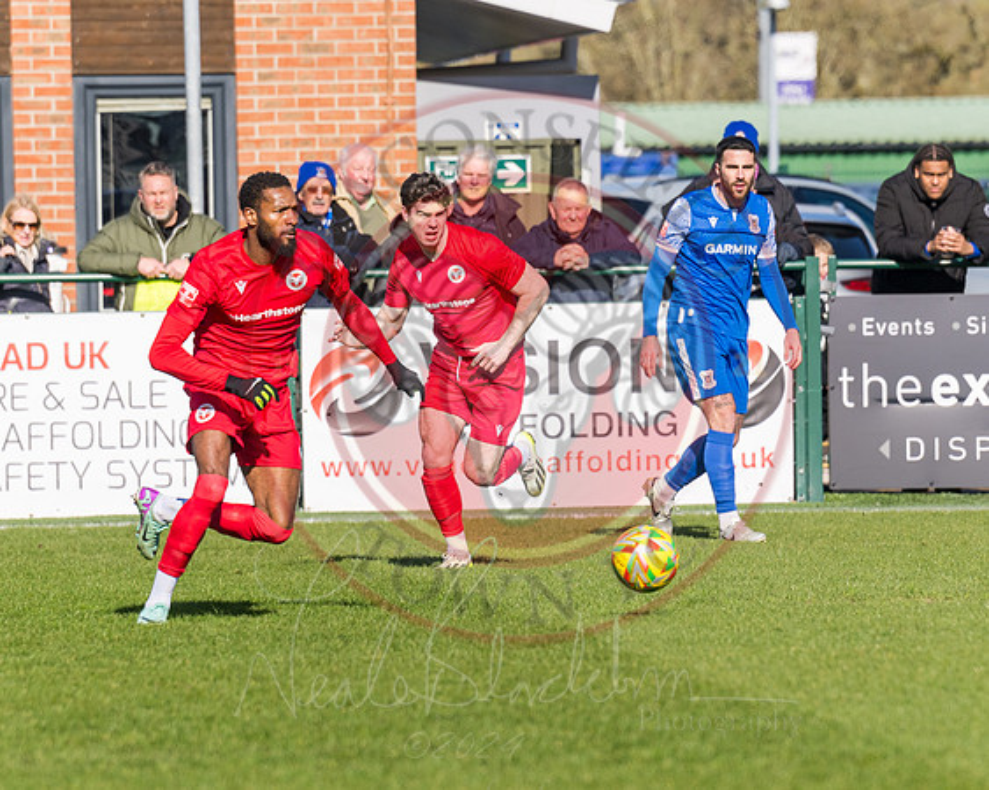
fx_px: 13918
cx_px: 531
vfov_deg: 3.3
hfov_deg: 4.1
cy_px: 441
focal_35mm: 476
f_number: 4
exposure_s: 1/2000
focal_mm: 200
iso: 100
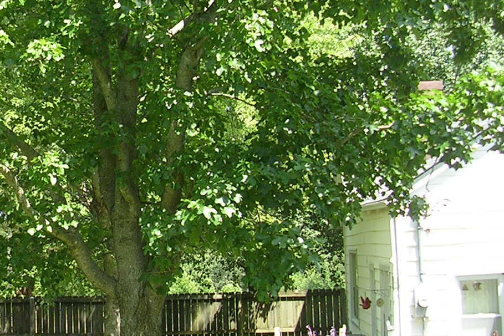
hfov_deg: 21.8
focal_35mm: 89
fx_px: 1246
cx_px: -38
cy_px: 150
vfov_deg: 15.4
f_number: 2.8
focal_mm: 5.8
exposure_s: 1/230
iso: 50
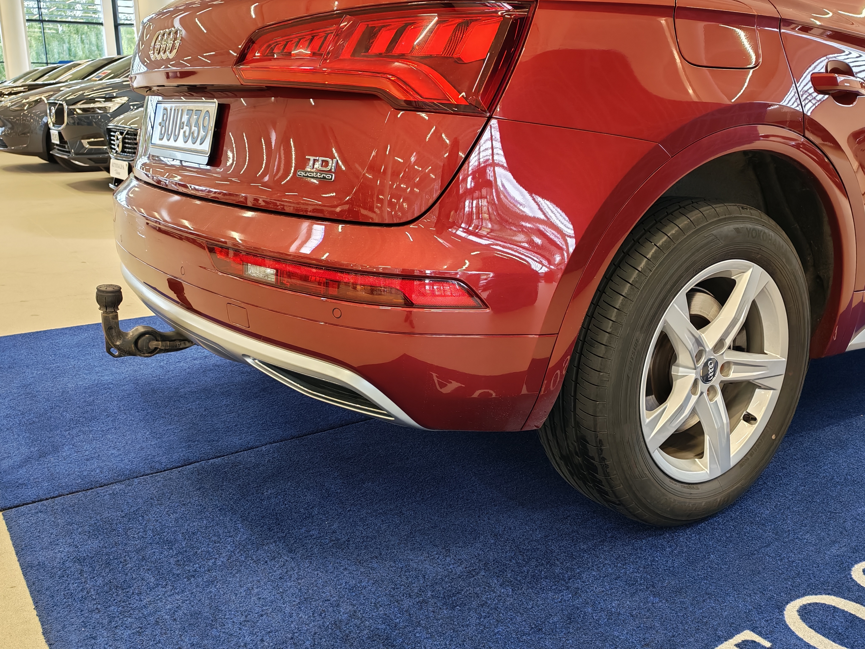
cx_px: 432
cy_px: 324
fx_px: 825
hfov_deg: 55.4
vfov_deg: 42.9
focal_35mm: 33
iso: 400
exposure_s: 1/100
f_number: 1.9
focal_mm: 6.12
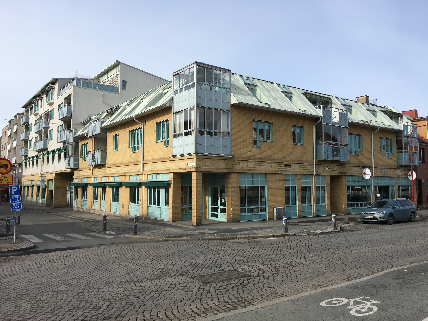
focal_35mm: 29
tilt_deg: +4.0
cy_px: 160
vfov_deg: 48.2
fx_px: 359
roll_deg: +0.0
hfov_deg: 61.7
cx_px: 214
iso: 25
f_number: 2.2
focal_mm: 4.15
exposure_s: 1/1637
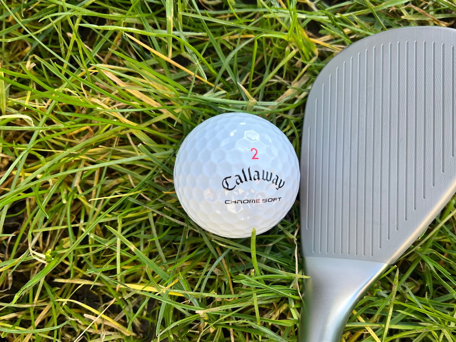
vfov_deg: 41.7
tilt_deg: -75.4
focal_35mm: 34
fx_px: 448
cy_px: 199
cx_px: 278
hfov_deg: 53.5
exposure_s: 1/324
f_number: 1.6
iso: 50
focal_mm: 5.1
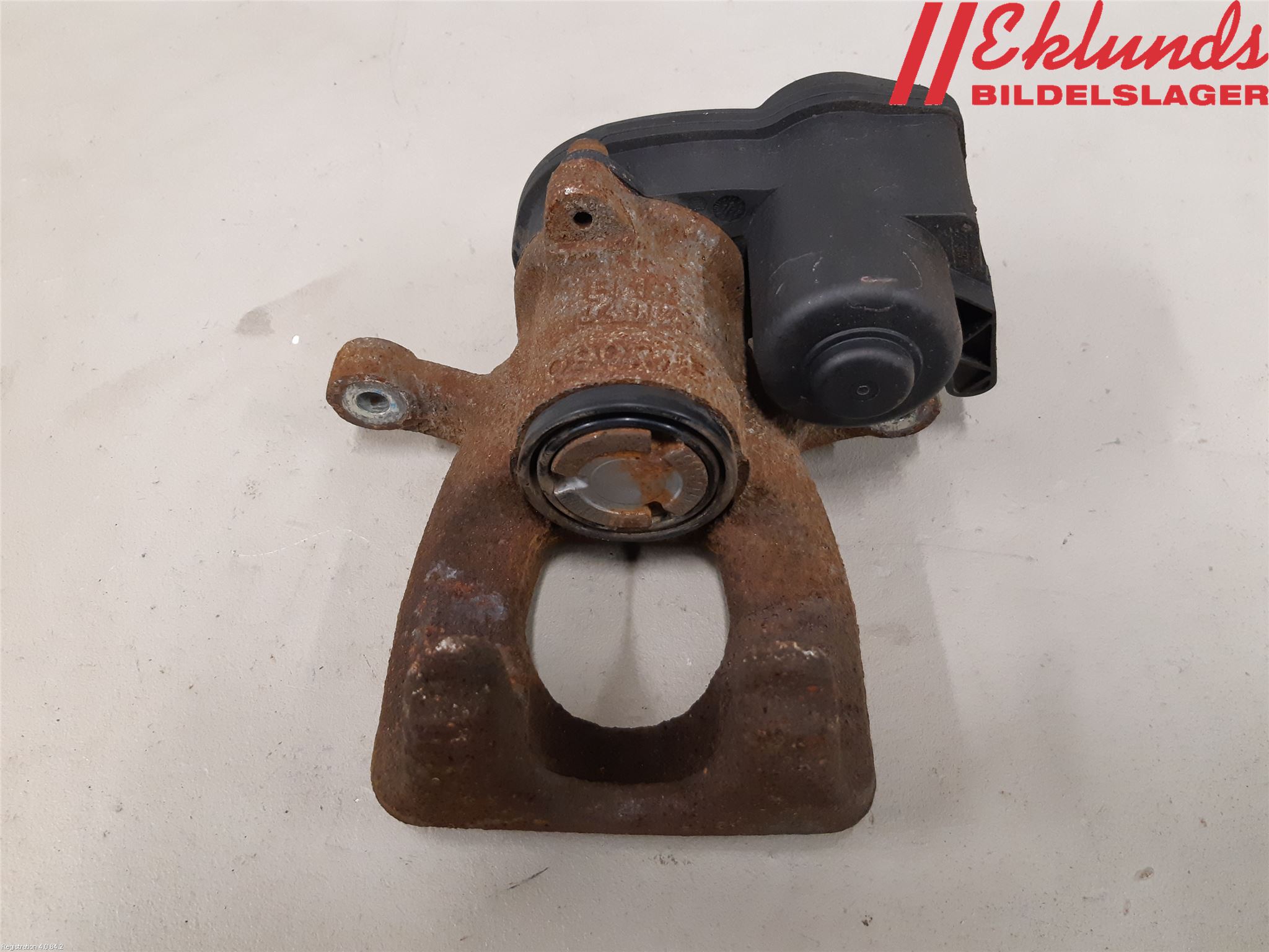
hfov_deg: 67.3
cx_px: 634
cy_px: 476
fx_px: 953
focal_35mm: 26
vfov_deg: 53.1
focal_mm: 3.93
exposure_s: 1/50
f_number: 1.7
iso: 250
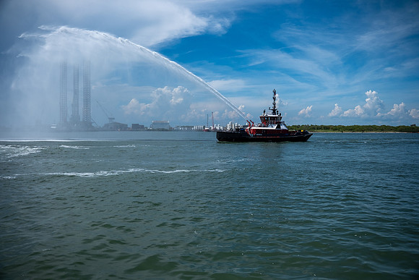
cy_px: 140
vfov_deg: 46.4
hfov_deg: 65.5
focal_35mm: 28
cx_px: 210
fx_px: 326
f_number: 4
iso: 160
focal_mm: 18.4
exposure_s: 1/4700
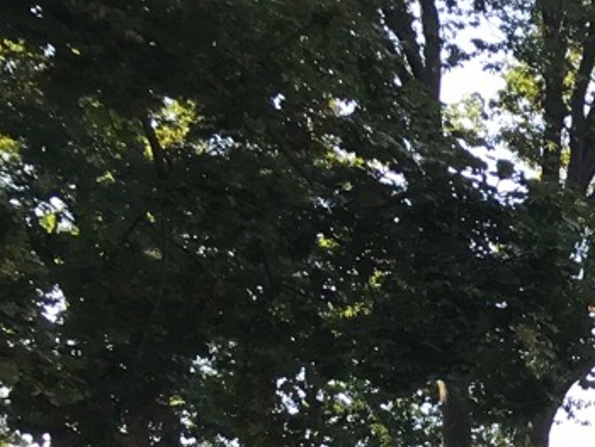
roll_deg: -1.7
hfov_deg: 13.8
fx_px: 2064
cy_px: 779
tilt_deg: +4.4
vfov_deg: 11.5
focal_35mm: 120
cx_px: 1212
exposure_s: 1/349
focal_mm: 3.99
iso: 20
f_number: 1.8
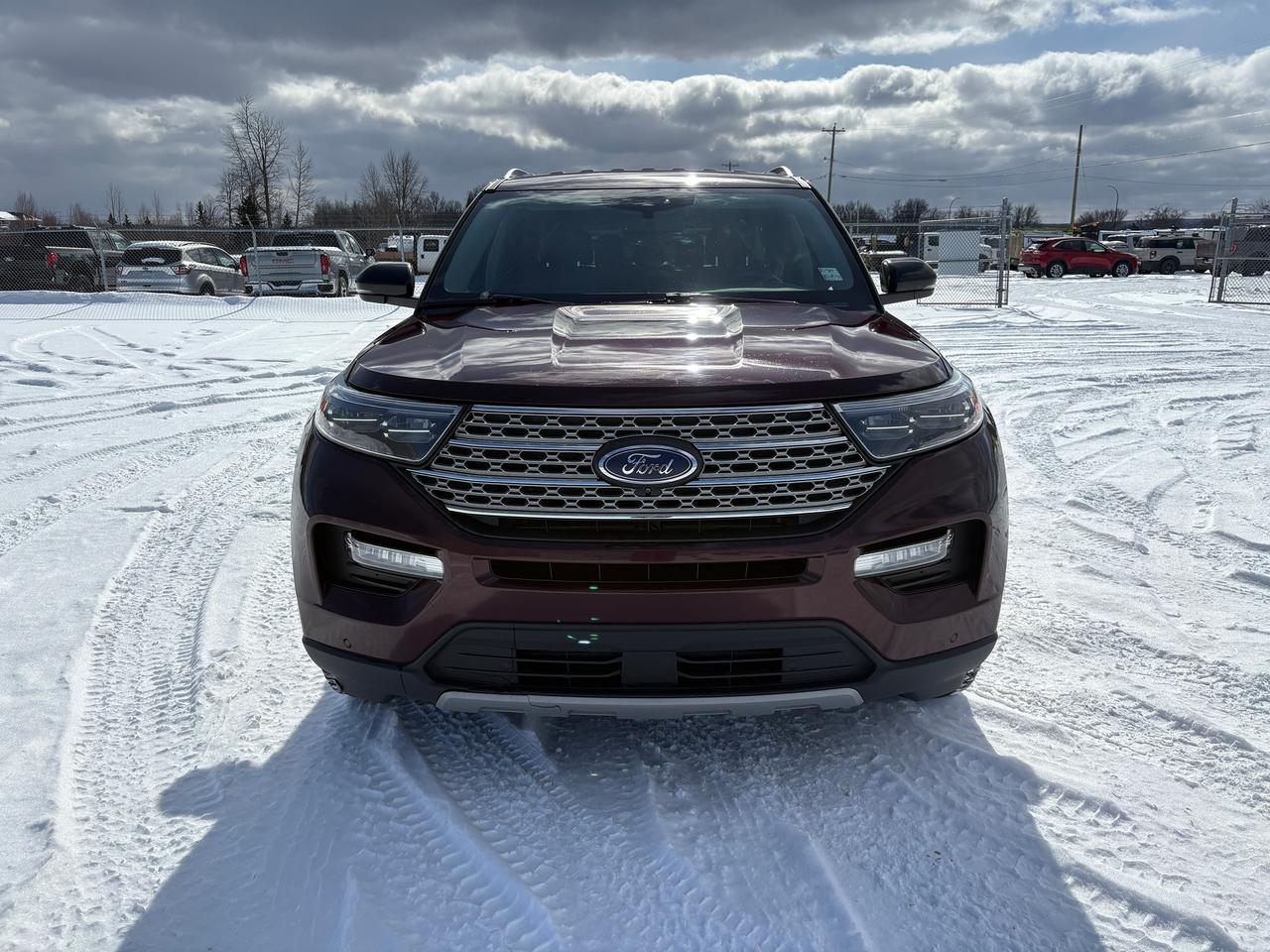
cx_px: 635
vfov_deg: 53.1
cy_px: 476
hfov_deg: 67.3
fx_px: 954
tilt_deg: -12.2
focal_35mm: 26
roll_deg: +0.5
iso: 50
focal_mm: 5.96
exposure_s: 1/10101
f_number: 1.6
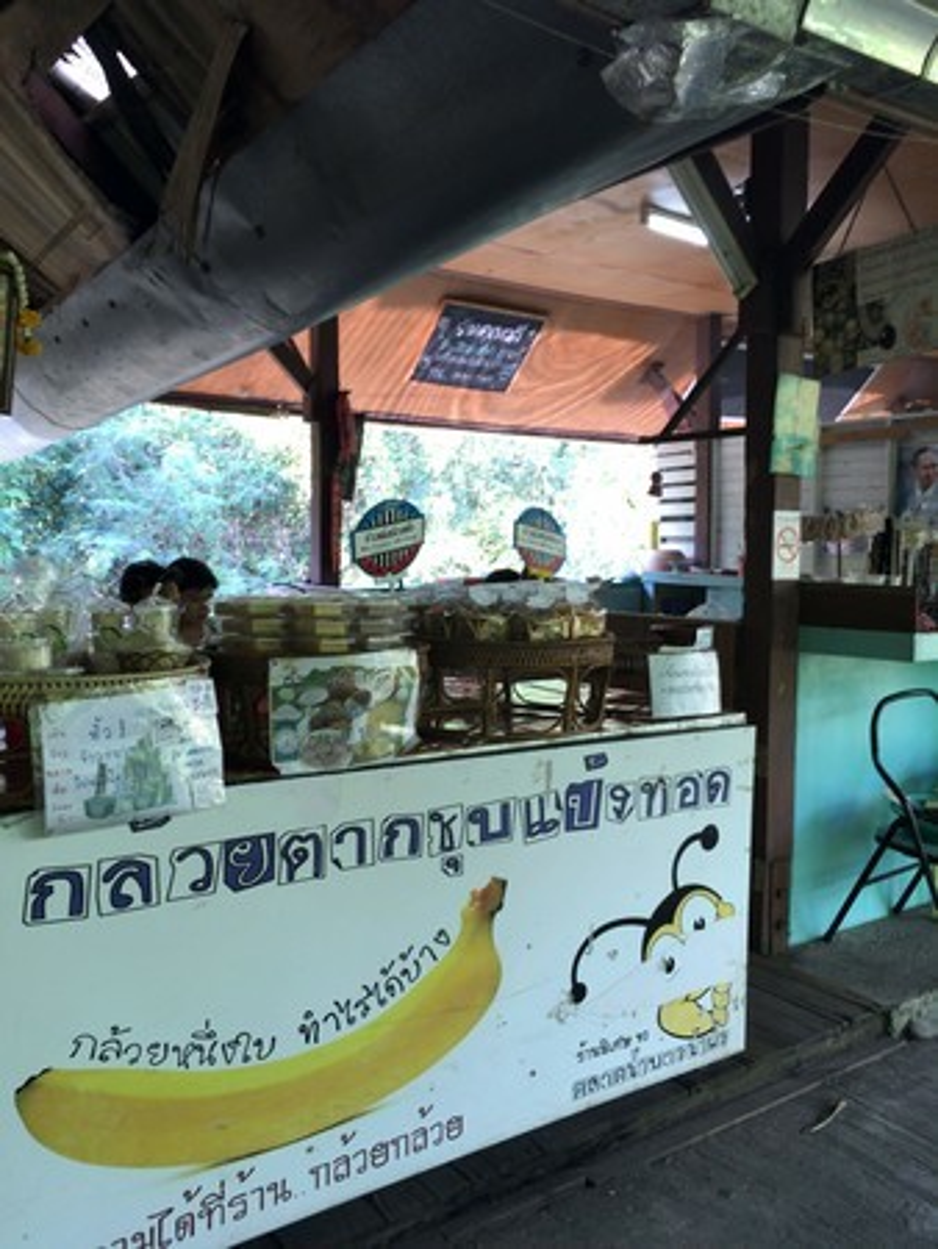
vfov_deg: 61.6
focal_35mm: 29
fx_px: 1047
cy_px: 624
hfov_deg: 48.3
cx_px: 469
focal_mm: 4.15
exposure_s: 1/30
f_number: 2.2
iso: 32
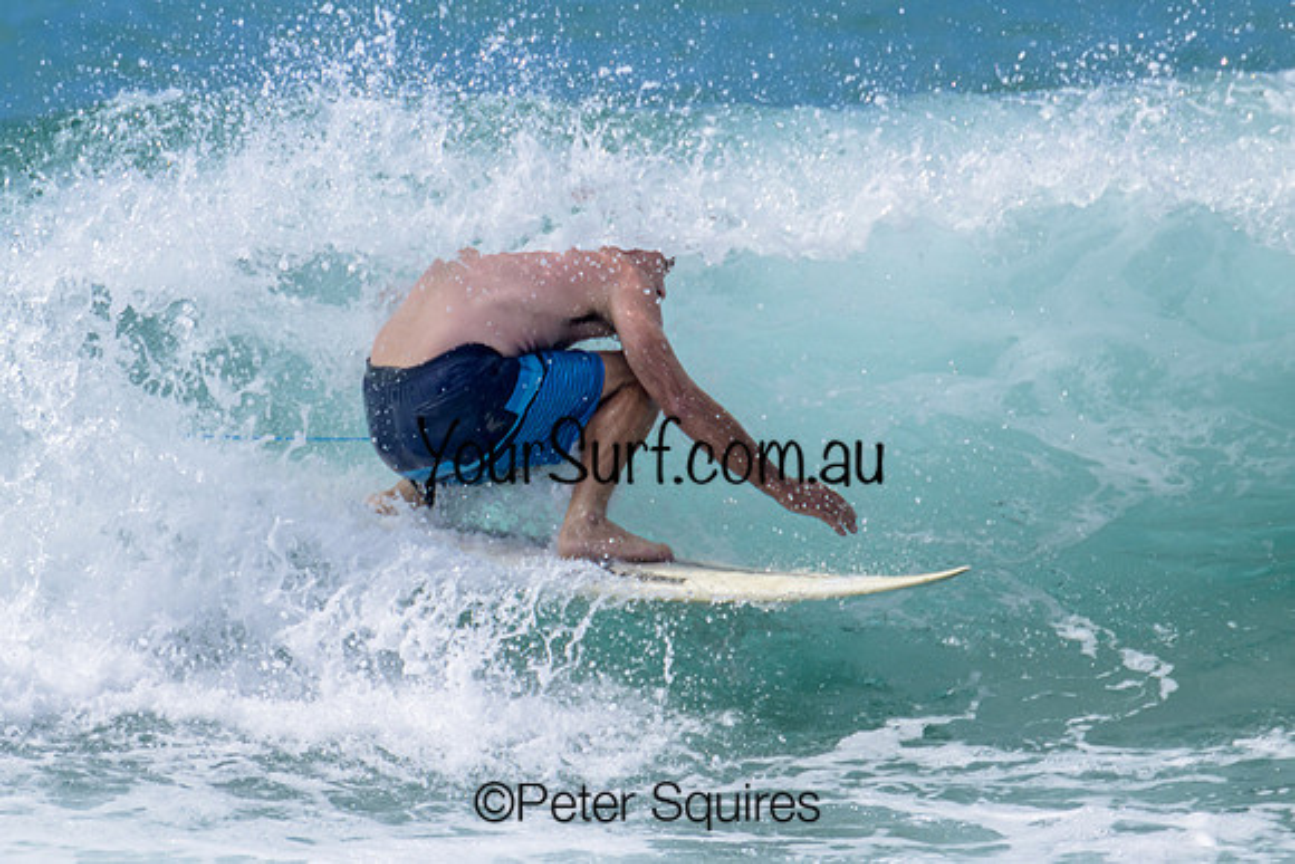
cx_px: 439
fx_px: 39102
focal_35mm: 1087
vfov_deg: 1.3
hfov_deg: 1.9
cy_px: 352
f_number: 11
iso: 560
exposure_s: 1/2000
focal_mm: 800
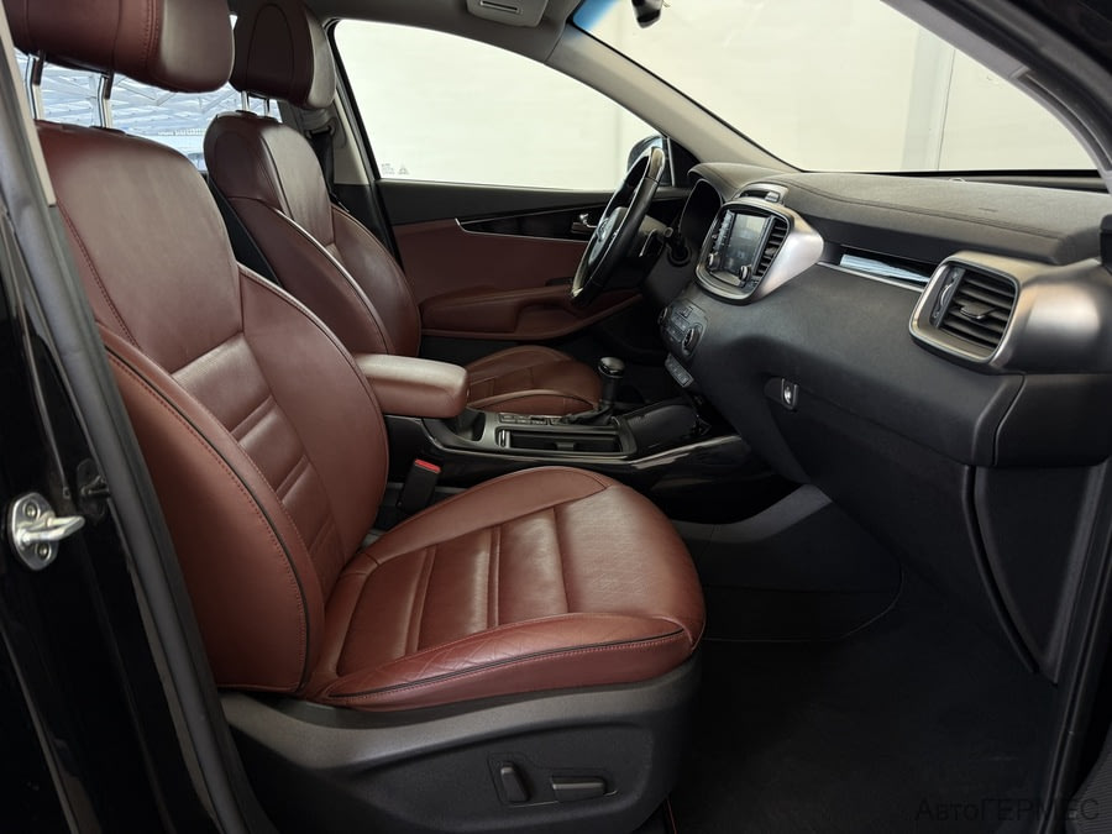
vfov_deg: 56.8
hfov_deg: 71.6
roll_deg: -0.3
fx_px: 771
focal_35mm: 24
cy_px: 417
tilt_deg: -18.3
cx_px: 556
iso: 100
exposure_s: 1/100
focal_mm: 6.76
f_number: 1.78
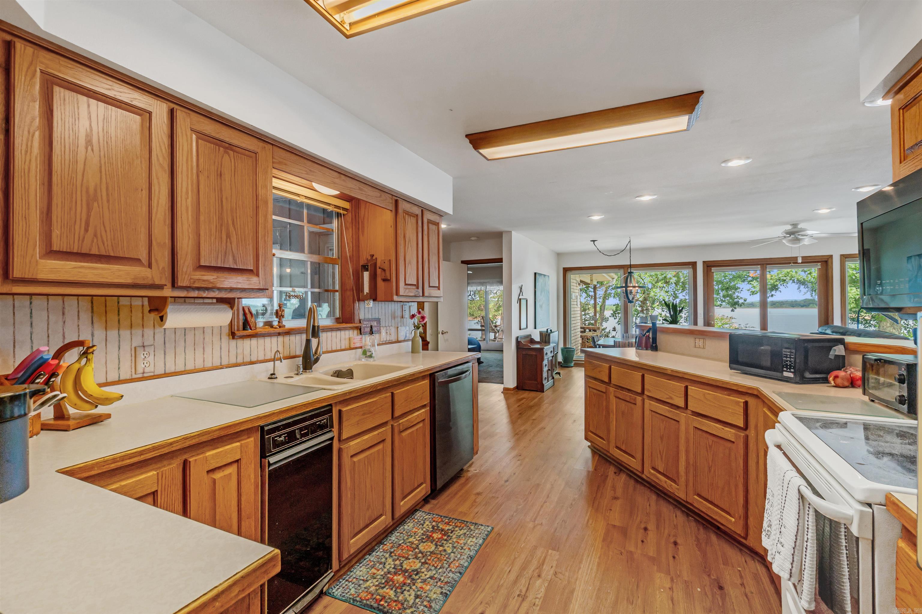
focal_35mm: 15
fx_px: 384
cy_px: 307
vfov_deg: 77.3
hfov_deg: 100.4
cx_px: 461
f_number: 9
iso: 250
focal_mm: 10
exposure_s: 1/50
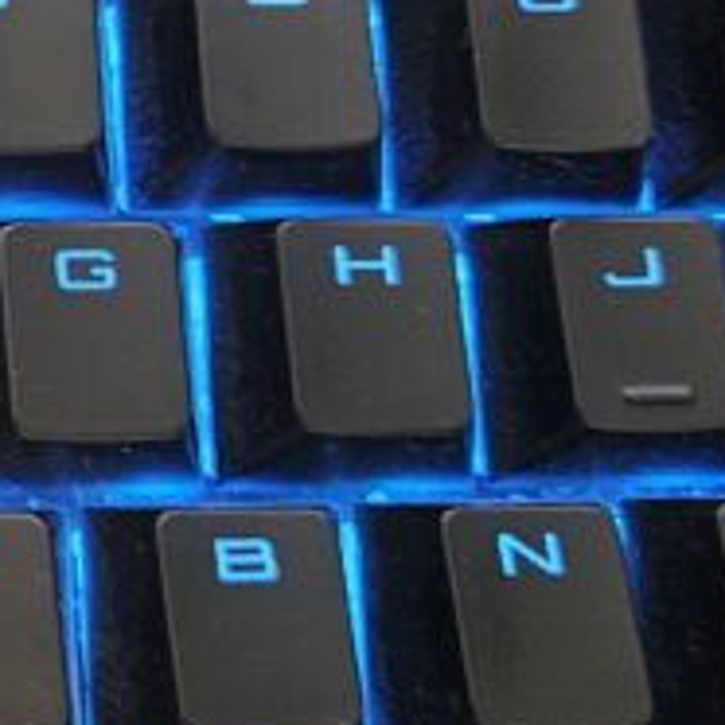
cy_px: 90
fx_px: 1990
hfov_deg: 18.1
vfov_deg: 20.3
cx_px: -409
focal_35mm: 84
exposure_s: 1/40.1
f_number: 1.8
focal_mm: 5.4
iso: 500
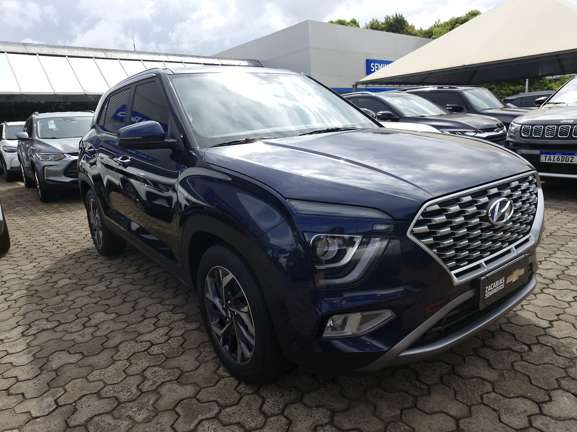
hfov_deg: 73.9
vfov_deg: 58.9
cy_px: 216
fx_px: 383
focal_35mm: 23
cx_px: 288
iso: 50
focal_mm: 5.54
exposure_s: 1/1252
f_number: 1.8
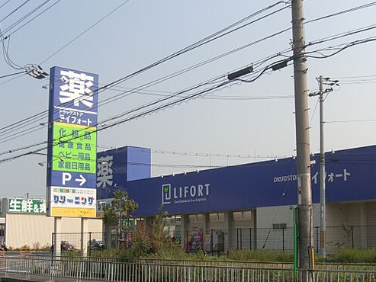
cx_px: 227
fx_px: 608
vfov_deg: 26.1
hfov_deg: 34.2
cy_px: 168
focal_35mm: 56
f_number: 4.4
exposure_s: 1/640
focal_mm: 9.5
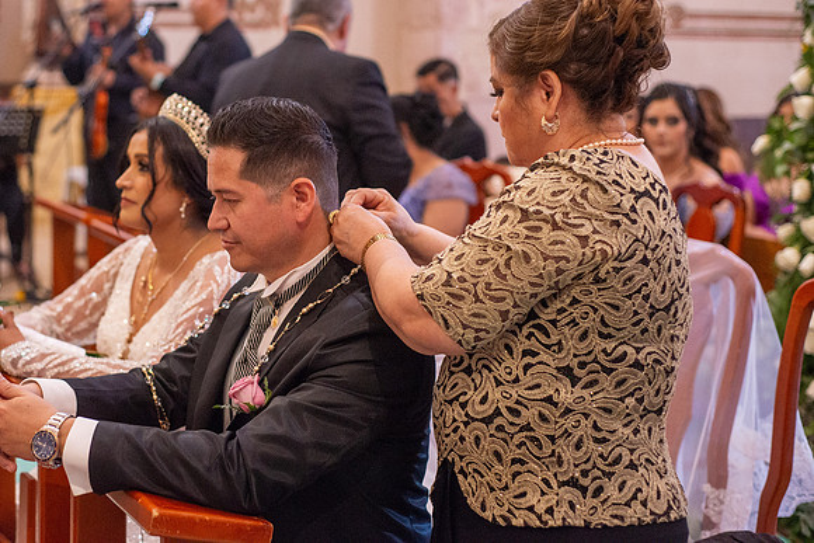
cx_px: 299
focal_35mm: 63
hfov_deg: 31.6
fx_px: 1432
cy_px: 199
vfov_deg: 21.4
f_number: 2.8
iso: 2500
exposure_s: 1/125
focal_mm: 50
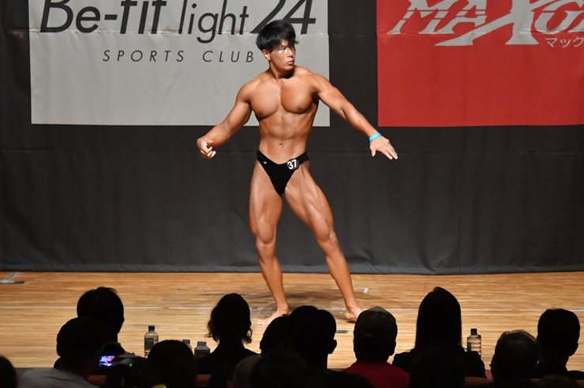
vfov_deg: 5.4
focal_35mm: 253
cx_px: 300
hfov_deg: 8.1
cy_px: 193
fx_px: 4101
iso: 12800
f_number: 5.6
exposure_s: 1/400
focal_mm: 160
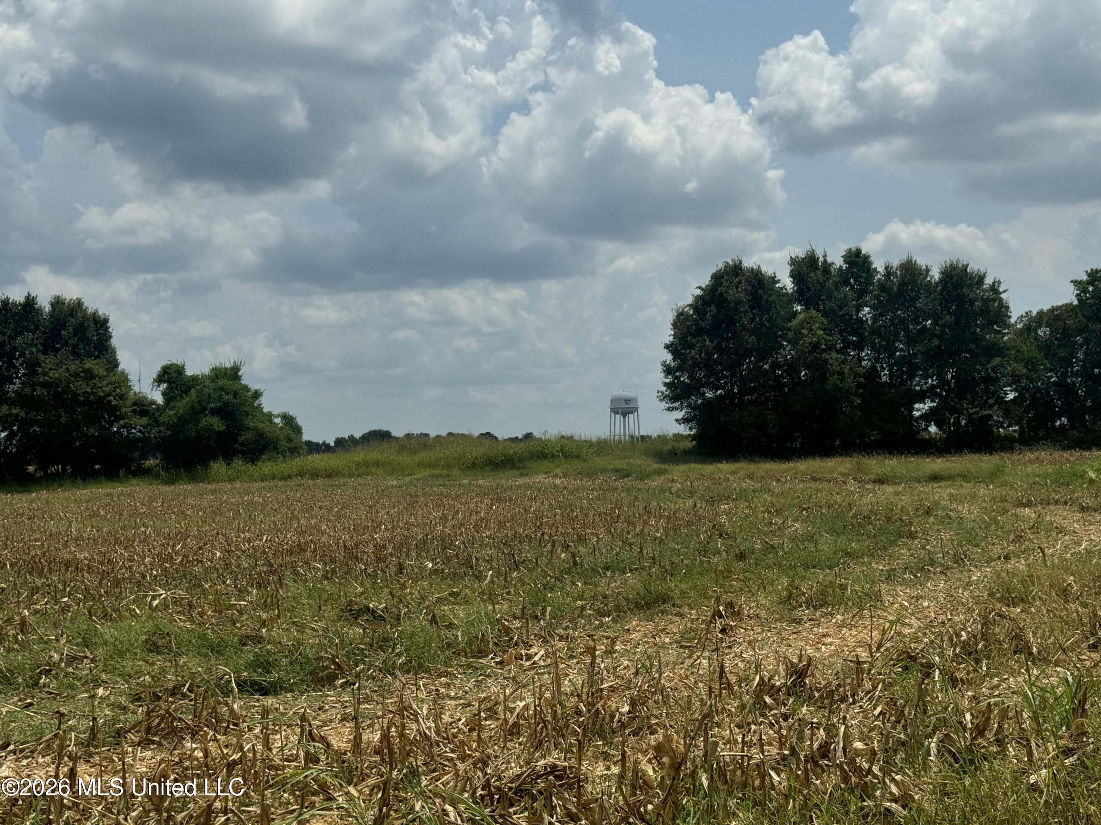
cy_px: 412
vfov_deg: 30.3
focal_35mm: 48
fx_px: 1527
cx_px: 550
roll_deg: +1.6
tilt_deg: +1.6
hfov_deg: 39.7
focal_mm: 6.76
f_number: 1.78
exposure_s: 1/12346
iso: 80
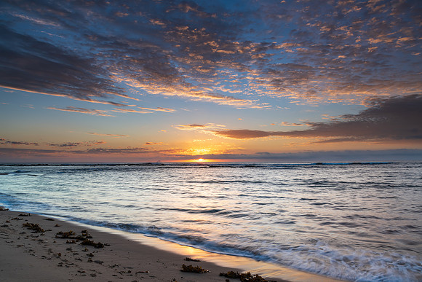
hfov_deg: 65.3
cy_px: 141
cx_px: 211
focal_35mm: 28
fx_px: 329
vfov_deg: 46.3
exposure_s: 1/4
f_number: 11
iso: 31
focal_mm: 28
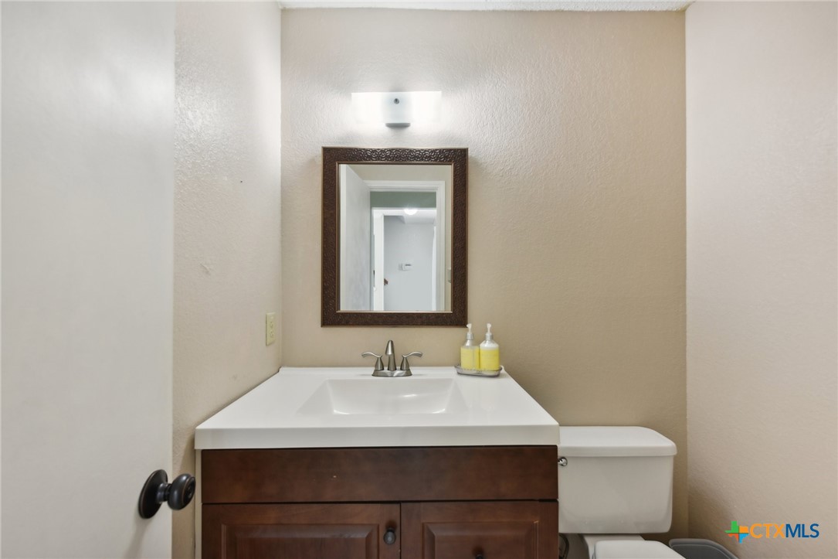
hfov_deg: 104.3
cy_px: 280
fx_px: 326
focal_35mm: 14
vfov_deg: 81.2
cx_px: 419
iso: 400
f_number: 8
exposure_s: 1/25
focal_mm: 14
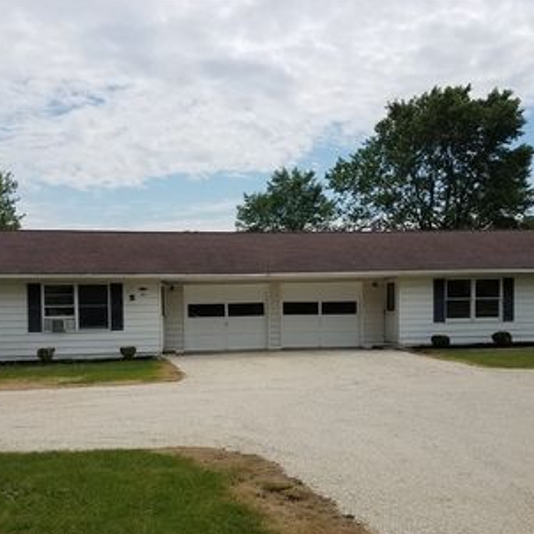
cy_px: 324
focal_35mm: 38
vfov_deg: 43.6
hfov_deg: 43.8
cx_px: 246
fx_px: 663
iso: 40
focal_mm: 4.2
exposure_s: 1/3864
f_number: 1.7
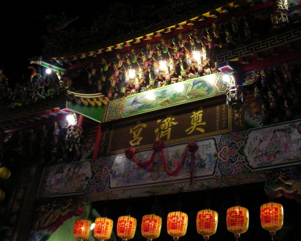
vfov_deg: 34.9
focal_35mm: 43
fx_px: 383
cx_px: 151
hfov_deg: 42.9
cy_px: 121
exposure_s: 1/30
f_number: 3.5
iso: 300
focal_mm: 6.3
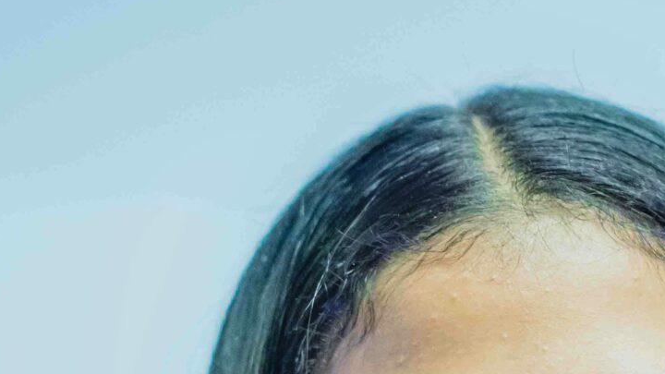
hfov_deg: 9.9
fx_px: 3809
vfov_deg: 5.4
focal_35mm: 216
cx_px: 621
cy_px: 950
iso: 4000
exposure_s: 1/400
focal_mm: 58
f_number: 2.8
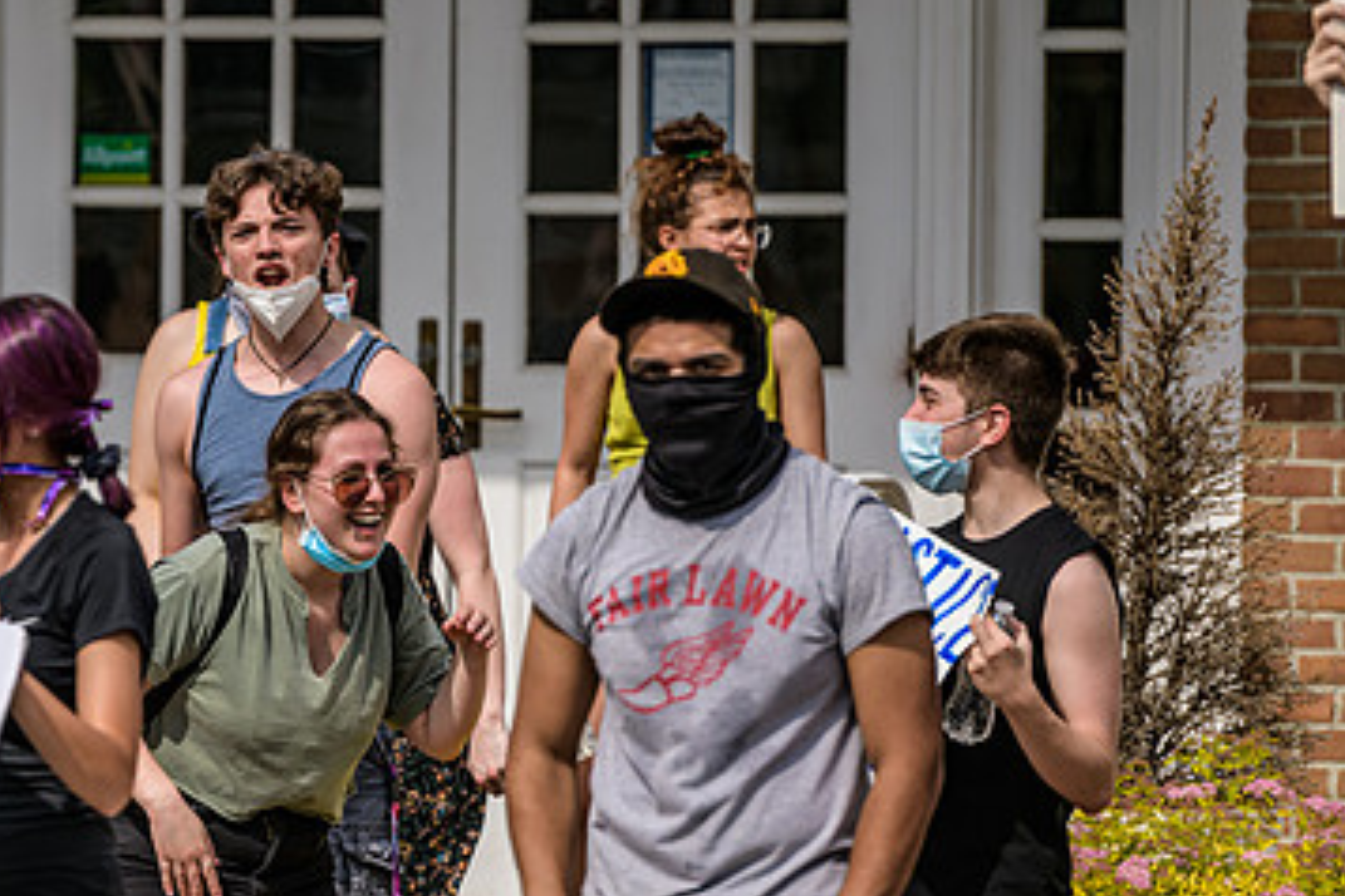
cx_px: 290
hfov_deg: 6.3
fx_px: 12141
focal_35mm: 325
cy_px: 424
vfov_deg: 4.2
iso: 200
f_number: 4
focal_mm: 200
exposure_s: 1/5000
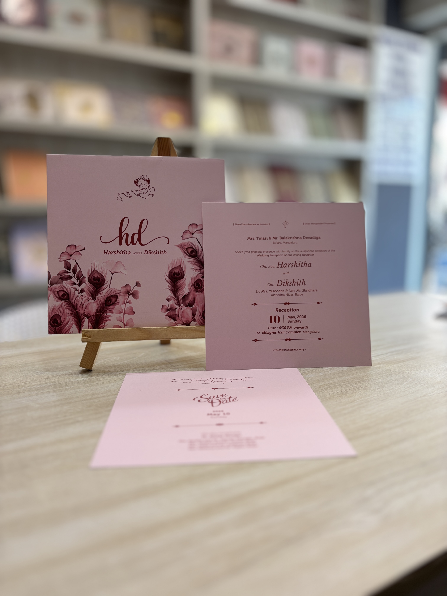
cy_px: 298
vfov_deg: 67.3
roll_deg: -0.6
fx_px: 448
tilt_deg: -10.6
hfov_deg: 53.1
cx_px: 224
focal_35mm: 26
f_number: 1.6
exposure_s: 1/100
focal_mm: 5.96
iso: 50
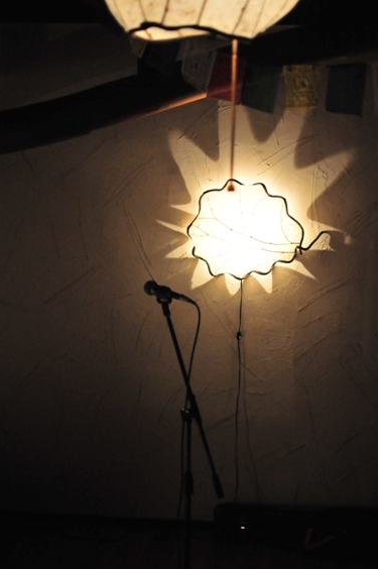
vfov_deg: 33.6
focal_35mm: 60
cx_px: 213
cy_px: 250
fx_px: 940
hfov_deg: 22.7
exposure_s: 1/320
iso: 2000
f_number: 1.8
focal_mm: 35
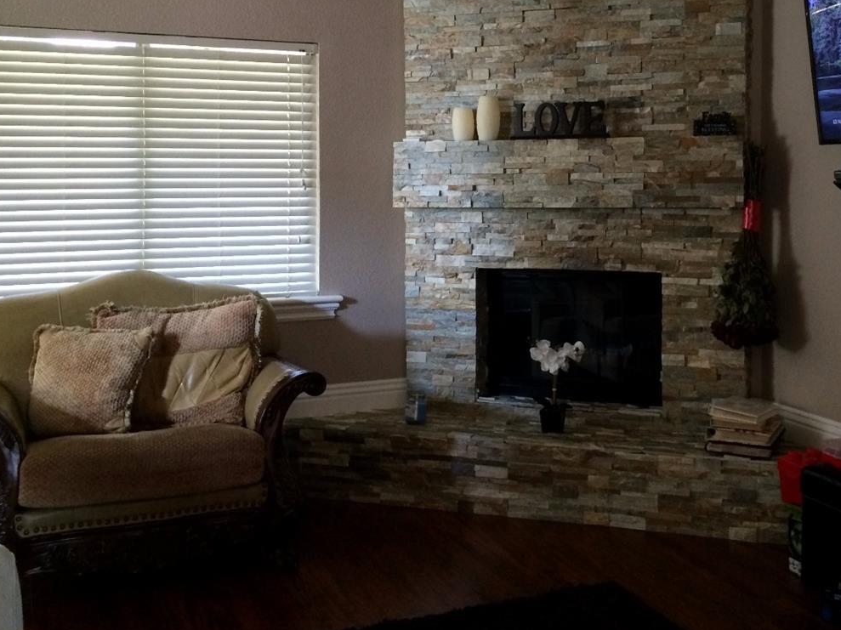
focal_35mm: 44
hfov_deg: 42.2
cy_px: 187
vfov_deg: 32.4
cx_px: 586
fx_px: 1069
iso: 250
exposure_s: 1/24
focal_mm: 4.15
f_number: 2.2
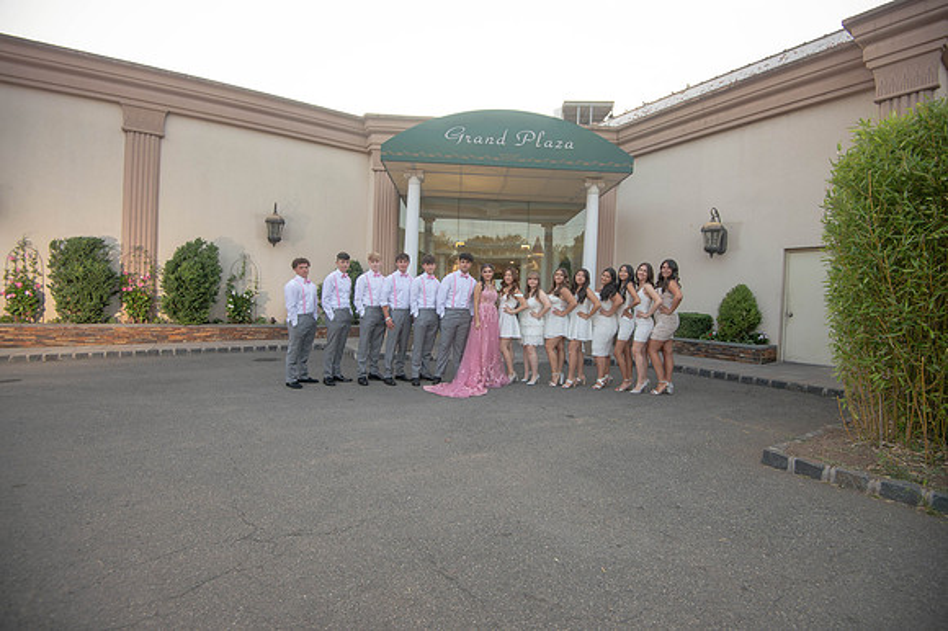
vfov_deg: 73.7
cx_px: 474
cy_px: 316
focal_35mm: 16
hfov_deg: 96.8
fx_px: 421
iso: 100
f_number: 4.5
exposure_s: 1/80
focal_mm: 16
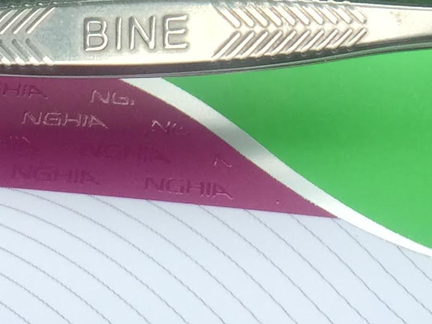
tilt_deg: -46.0
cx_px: 297
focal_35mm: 130
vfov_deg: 10.9
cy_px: -177
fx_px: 1622
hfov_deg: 15.1
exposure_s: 1/879
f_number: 2.2
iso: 32
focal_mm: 4.15
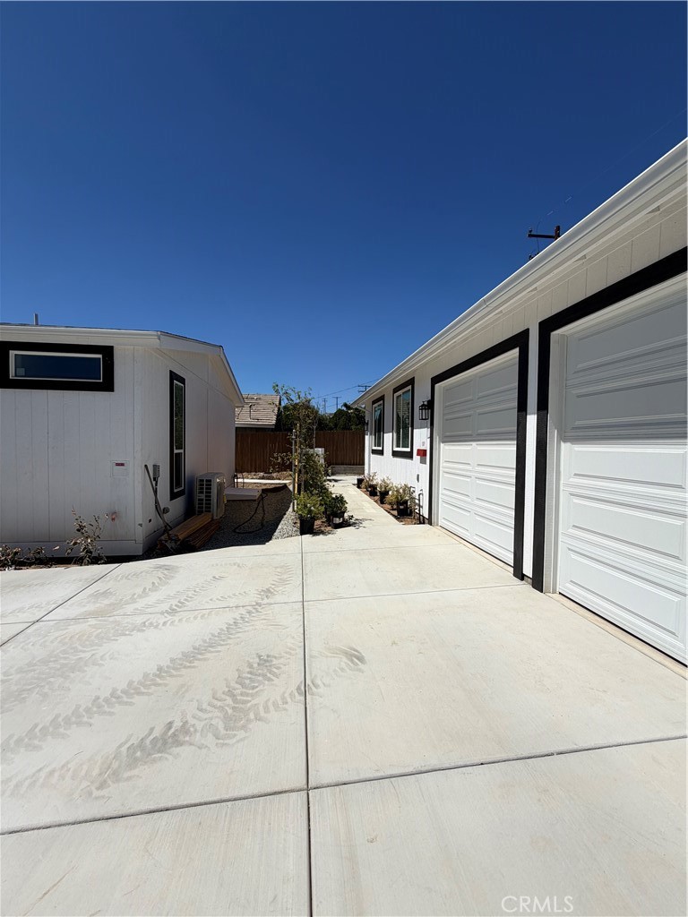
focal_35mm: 14
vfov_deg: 102.1
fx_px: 371
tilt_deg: -2.2
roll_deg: +1.3
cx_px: 344
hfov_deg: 85.7
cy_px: 458
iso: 20
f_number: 2.2
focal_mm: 2.22
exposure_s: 1/2024
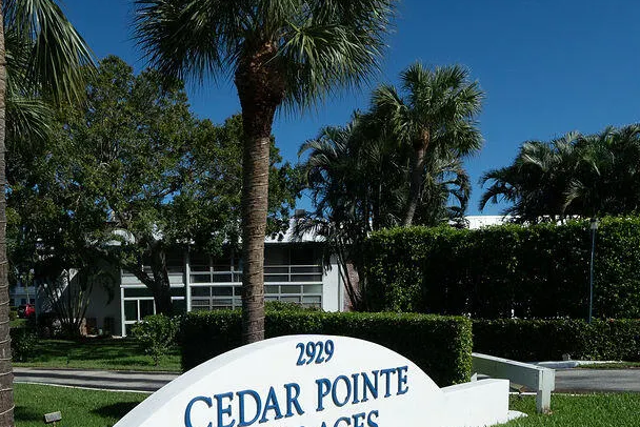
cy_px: 360
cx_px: 175
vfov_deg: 37.1
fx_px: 605
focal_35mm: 34
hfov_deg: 53.7
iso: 640
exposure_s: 1/5000
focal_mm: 12
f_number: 5.6
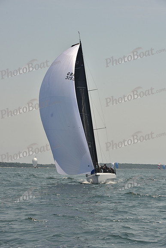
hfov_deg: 13.7
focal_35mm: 100
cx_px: 83
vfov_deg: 20.4
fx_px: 691
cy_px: 124
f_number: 9
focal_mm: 100
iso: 250
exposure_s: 1/640
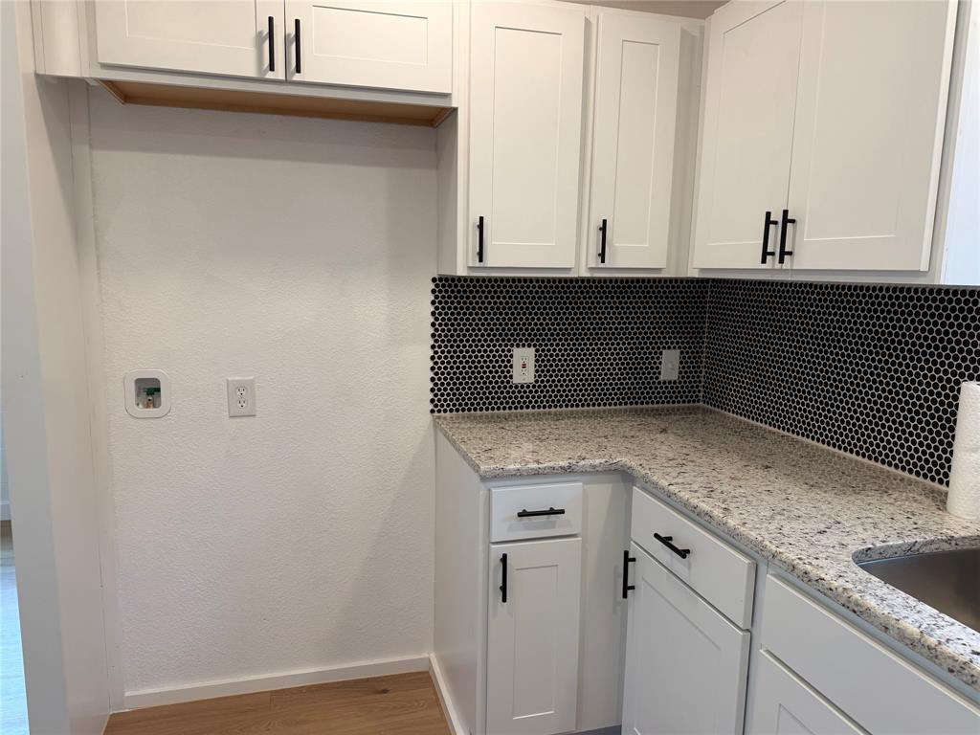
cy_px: 368
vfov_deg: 56.8
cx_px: 490
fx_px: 679
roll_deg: -0.7
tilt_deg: -7.9
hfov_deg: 71.6
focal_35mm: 24
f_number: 1.78
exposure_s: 1/120
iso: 100
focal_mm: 6.76
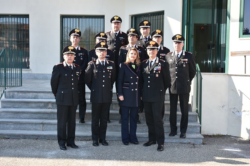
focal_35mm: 48
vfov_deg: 28.0
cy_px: 83
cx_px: 125
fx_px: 333
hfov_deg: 41.1
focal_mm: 32
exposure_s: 1/160
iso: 100
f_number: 6.3
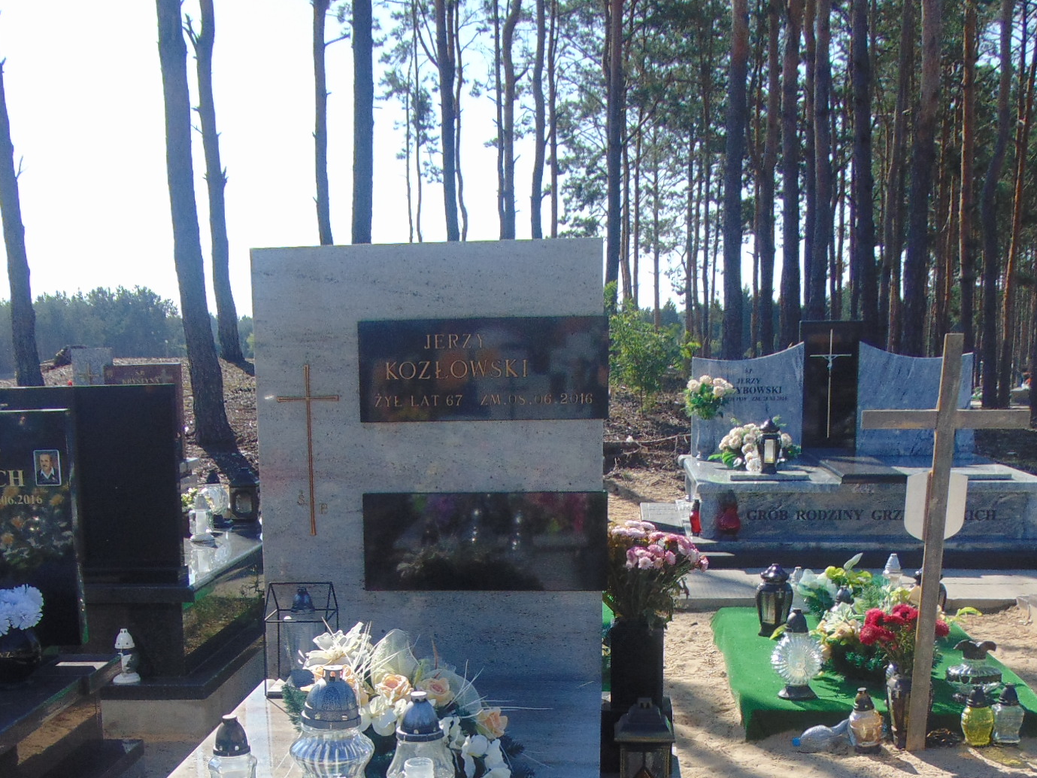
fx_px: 1408
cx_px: 433
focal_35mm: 47
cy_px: 661
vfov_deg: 29.9
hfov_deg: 40.3
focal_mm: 4.5
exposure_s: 1/1000
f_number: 3
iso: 80
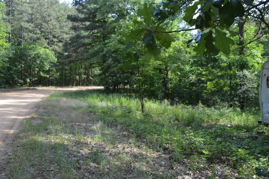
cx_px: 134
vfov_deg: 36.8
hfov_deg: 53.2
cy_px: 90
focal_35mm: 36
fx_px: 269
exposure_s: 1/125
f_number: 5.6
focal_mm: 24
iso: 160
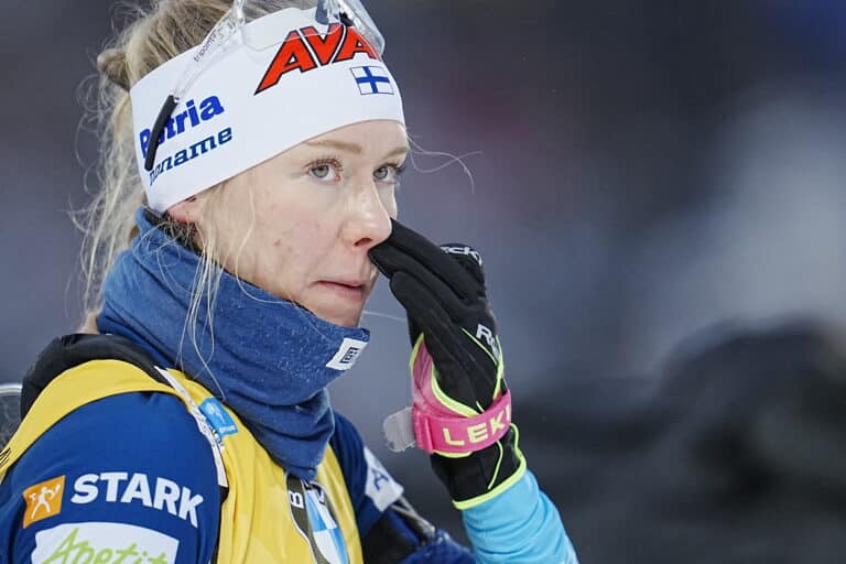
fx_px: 14099
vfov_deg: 2.3
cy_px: 282
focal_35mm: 600
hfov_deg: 3.4
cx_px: 423
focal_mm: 400
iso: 1000
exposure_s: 1/1000
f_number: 2.8
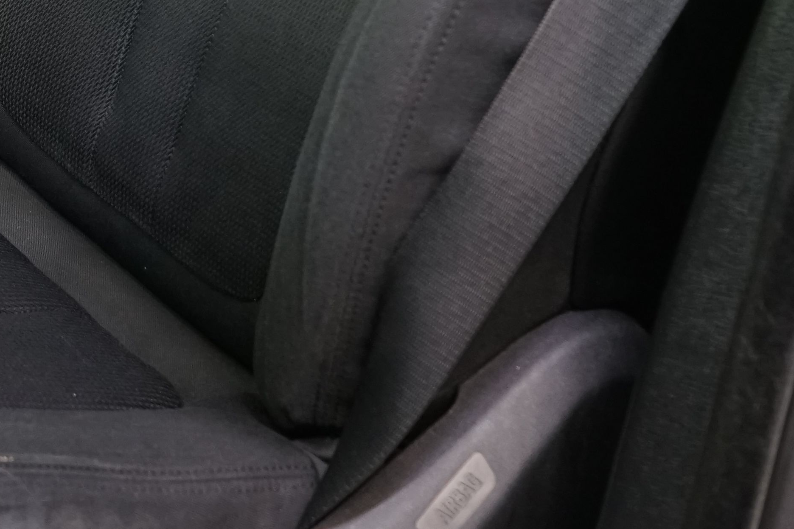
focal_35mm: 93
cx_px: -178
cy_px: -239
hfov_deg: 20.4
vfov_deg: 13.9
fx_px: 2051
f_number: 5
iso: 1600
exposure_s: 1/15
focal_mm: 29
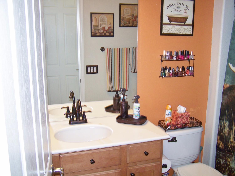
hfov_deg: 49.0
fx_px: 258
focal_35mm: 38
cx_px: 118
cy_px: 88
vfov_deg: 37.7
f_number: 2.8
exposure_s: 1/50
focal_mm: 6.3
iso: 80
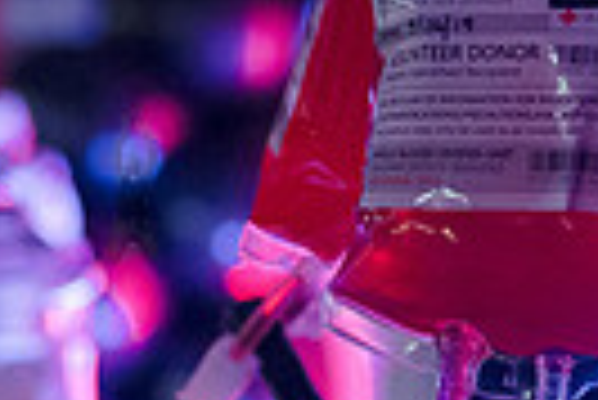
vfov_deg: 9.0
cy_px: 182
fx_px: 2544
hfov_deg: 13.3
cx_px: 130
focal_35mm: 153
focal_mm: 35
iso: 4000
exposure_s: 1/200
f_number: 2.8
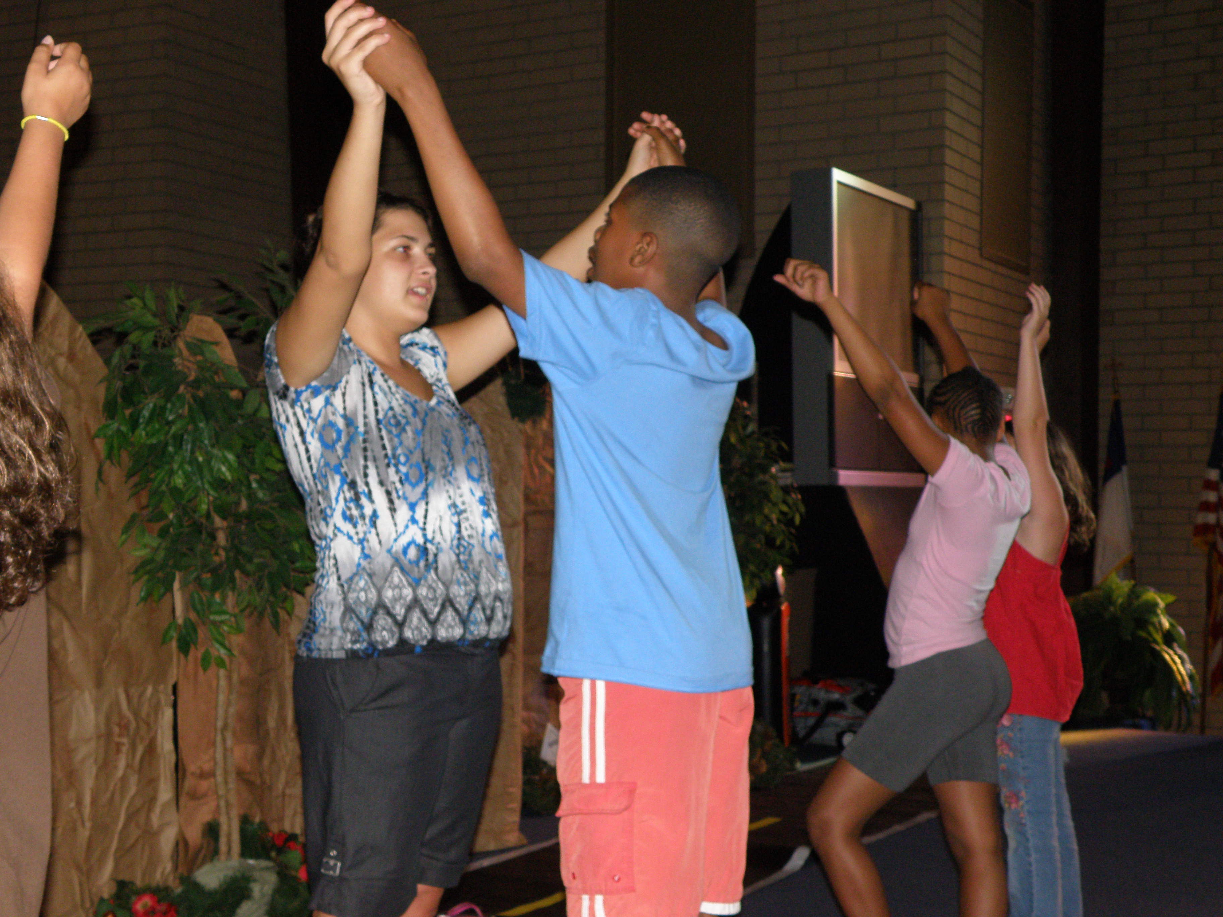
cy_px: 458
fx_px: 1837
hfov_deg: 36.8
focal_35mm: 52
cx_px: 612
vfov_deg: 28.0
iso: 200
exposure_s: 1/50
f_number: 3.5
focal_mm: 9.31
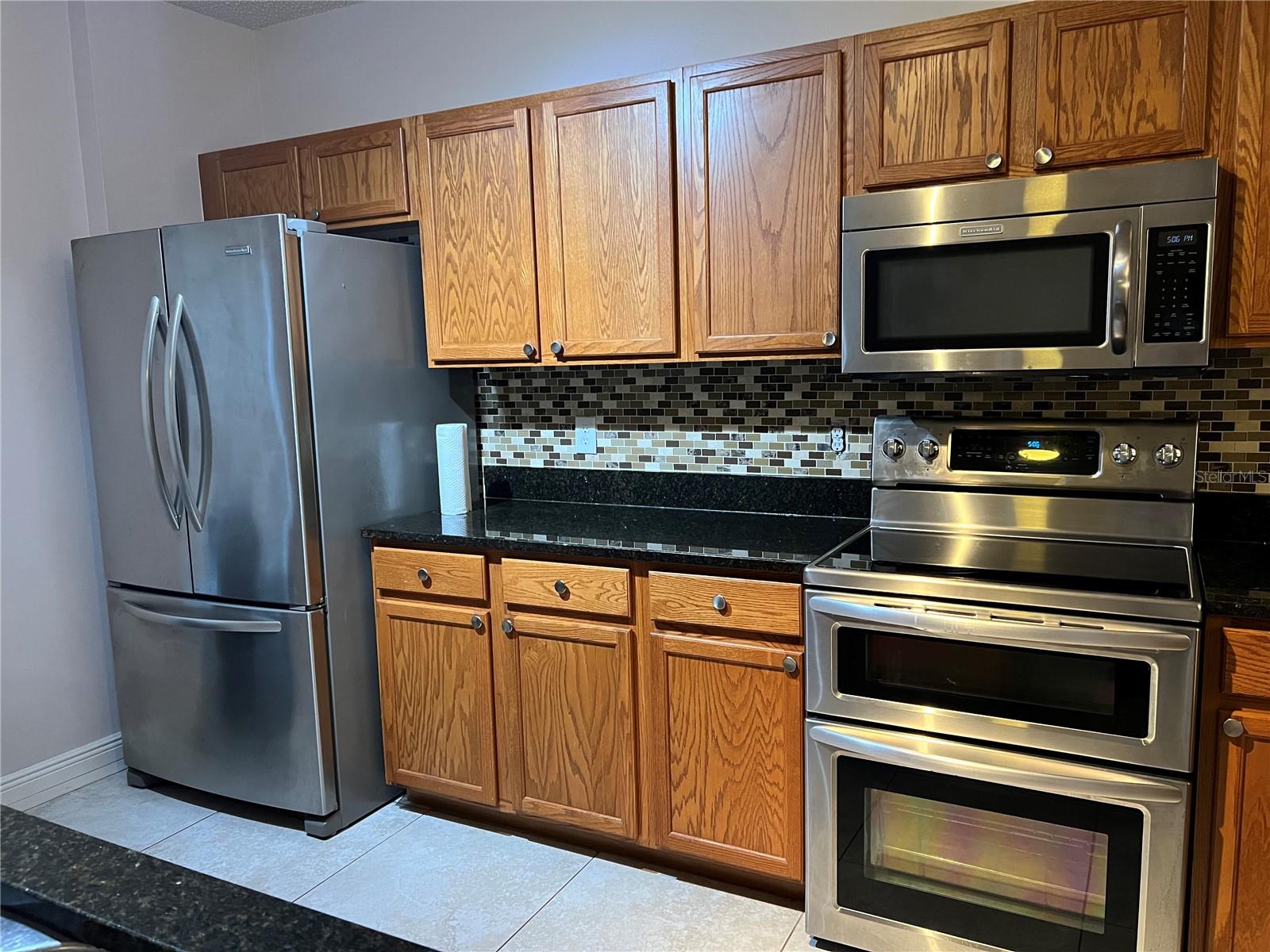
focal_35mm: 26
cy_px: 476
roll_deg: +1.9
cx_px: 635
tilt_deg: -8.0
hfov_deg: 67.3
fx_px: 954
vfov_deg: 53.1
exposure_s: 1/60
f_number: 1.5
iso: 500
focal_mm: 5.7
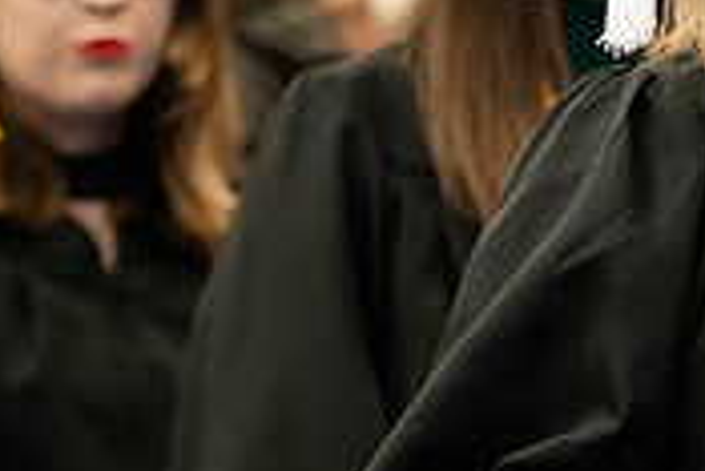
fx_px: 6154
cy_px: -10
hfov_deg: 6.5
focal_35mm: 314
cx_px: 1092
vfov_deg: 4.4
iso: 2000
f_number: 3.2
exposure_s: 1/200
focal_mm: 95
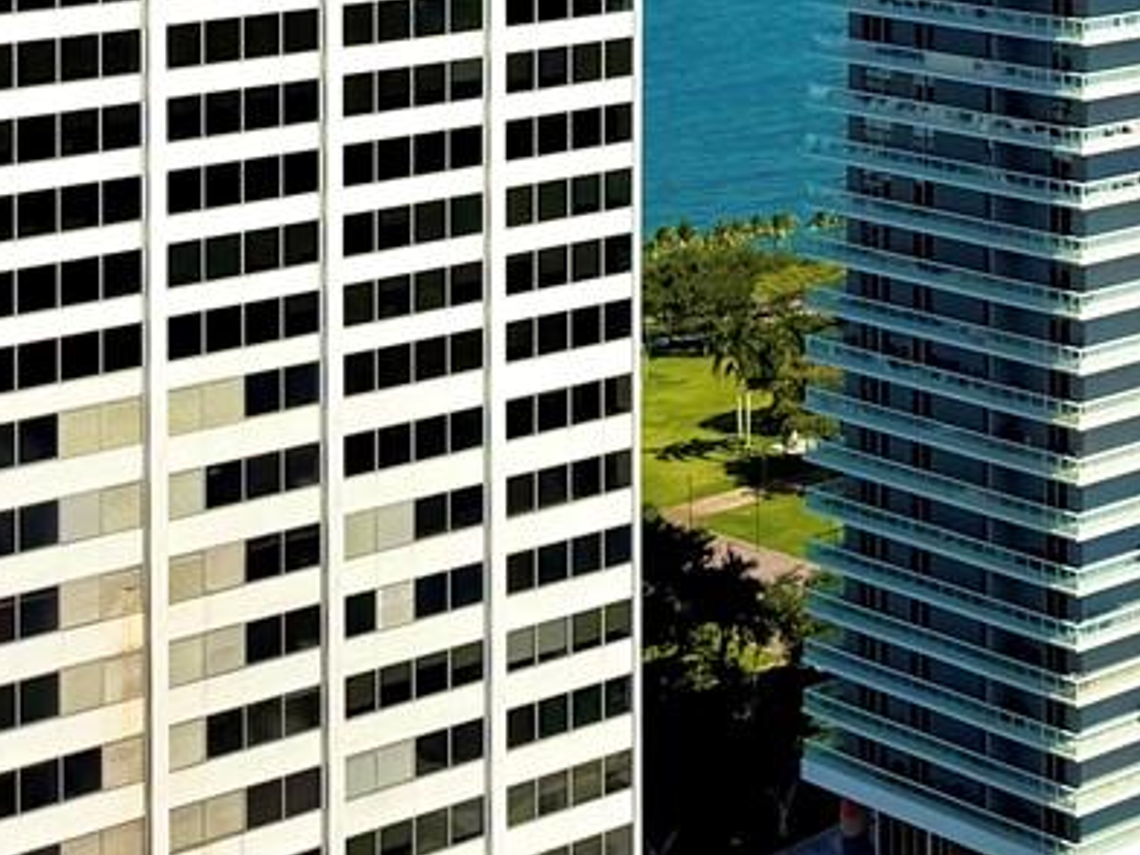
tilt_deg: -0.8
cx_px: 1797
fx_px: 3227
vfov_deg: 14.1
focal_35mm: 98
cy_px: -448
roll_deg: +0.3
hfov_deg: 17.6
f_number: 1.78
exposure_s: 1/10309
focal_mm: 6.76
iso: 80
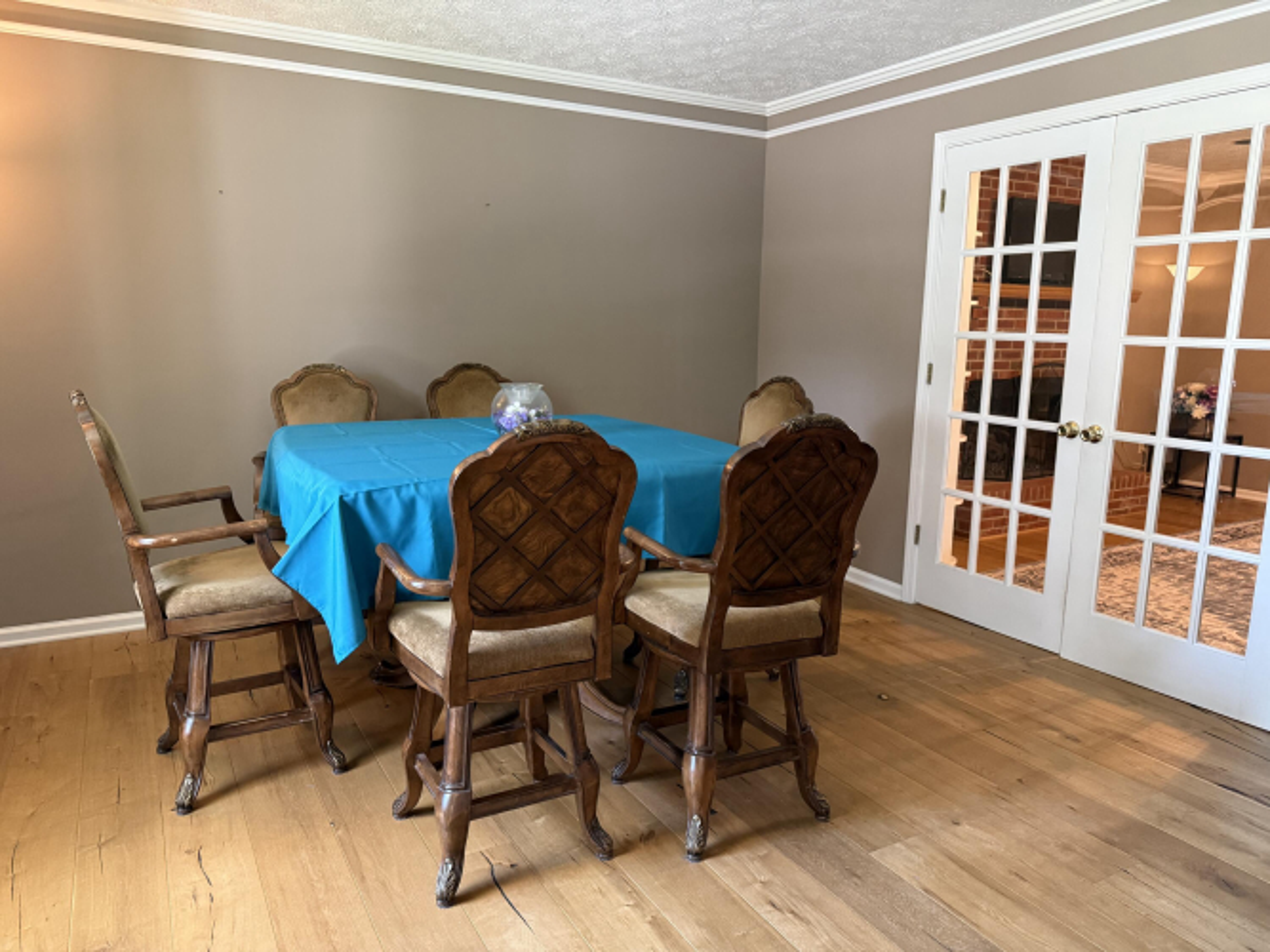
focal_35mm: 24
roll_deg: -1.1
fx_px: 880
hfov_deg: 71.6
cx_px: 635
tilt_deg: -9.8
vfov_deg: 56.8
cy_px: 476
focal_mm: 6.76
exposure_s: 1/60
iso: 500
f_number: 1.78
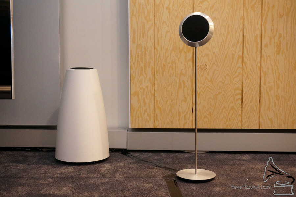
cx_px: 148
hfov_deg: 43.6
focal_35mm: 45
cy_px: 98
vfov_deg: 29.8
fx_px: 370
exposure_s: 1/60
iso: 1600
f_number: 5.6
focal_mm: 30
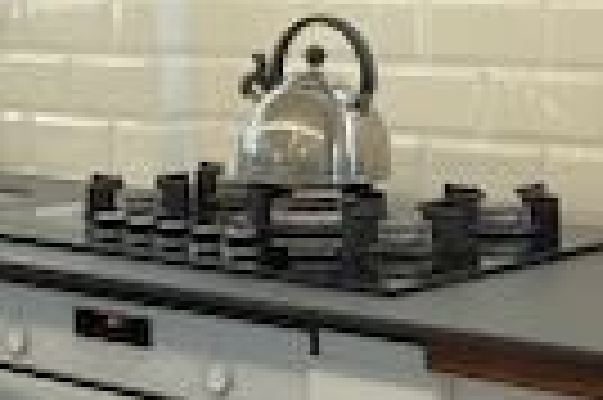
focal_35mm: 109
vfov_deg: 12.4
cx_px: 378
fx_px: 1824
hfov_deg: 18.7
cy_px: -22
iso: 50
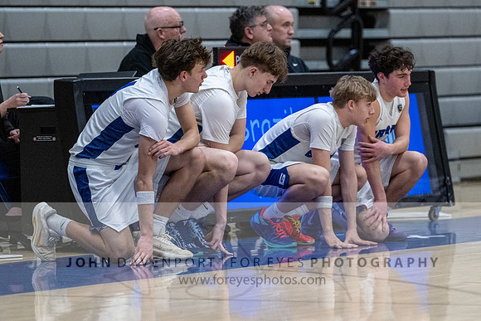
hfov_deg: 8.3
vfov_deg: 5.6
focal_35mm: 247
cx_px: 292
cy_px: 146
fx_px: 3304
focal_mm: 165
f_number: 2.8
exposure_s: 1/1000
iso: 6400
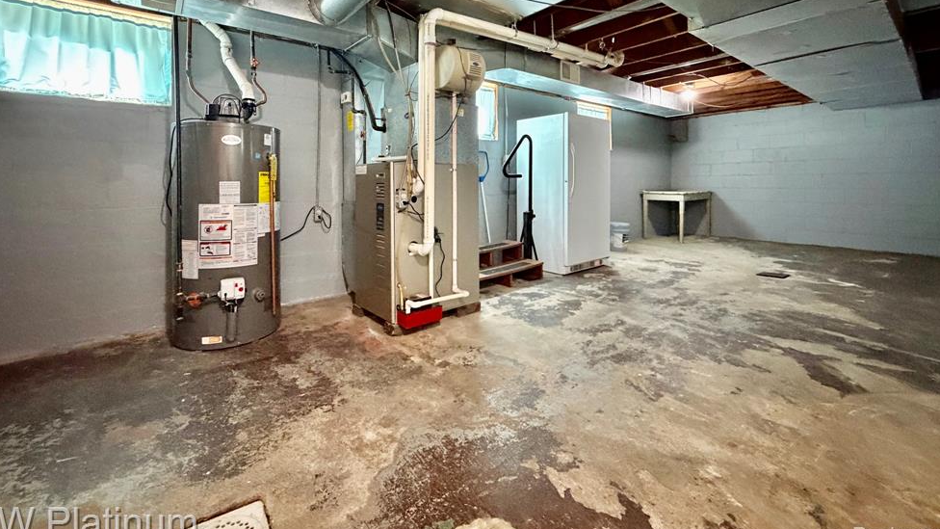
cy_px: 180
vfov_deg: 65.5
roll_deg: +1.0
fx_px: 399
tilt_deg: +0.7
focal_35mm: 16
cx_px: 457
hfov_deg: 99.3
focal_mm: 2.22
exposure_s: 1/40
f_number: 2.2
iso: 1250
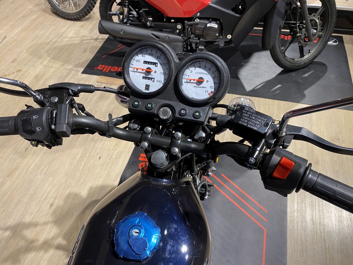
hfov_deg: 67.3
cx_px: 176
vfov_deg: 53.1
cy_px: 132
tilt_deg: -51.1
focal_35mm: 26
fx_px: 265
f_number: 1.8
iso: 64
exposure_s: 1/50
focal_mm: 4.25
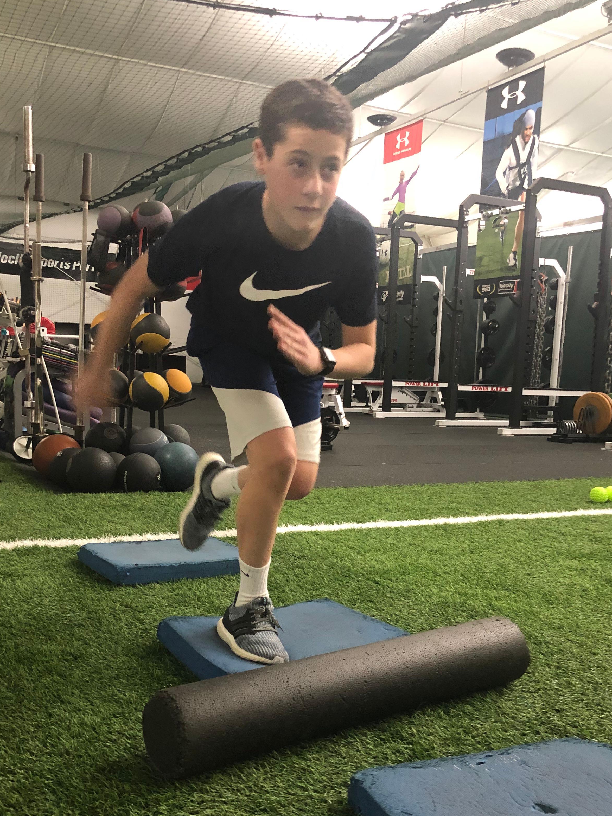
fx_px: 849
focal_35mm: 36
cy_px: 480
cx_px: 282
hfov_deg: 39.6
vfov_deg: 51.1
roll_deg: -1.8
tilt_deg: -7.1
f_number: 1.8
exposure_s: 1/7
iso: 100
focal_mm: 3.99
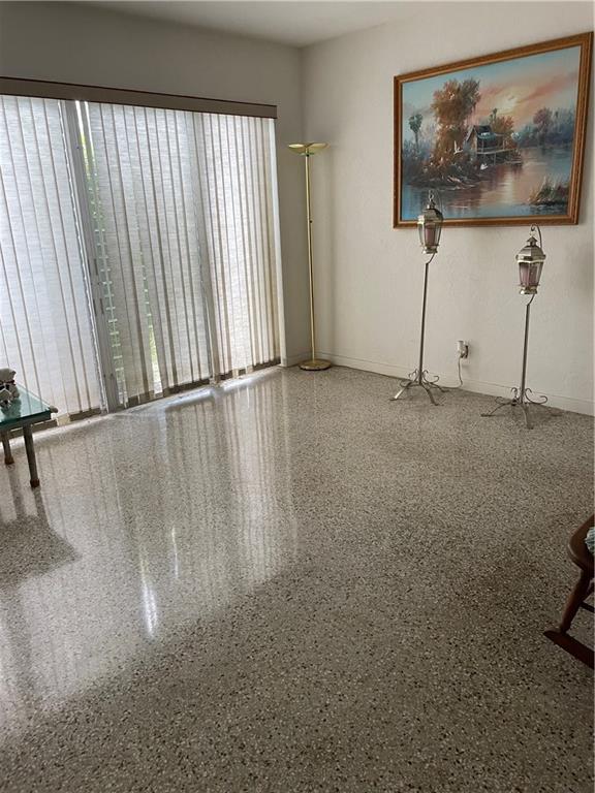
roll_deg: +3.2
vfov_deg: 67.3
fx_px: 596
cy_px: 396
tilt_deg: -16.6
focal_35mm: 26
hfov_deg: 53.1
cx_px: 298
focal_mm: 4.2
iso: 125
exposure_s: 1/96
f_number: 1.6
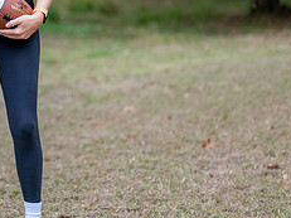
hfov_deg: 13.1
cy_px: 18
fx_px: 1252
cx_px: -2
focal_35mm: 149
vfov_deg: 9.9
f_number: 1.2
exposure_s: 1/500
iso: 100
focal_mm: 50
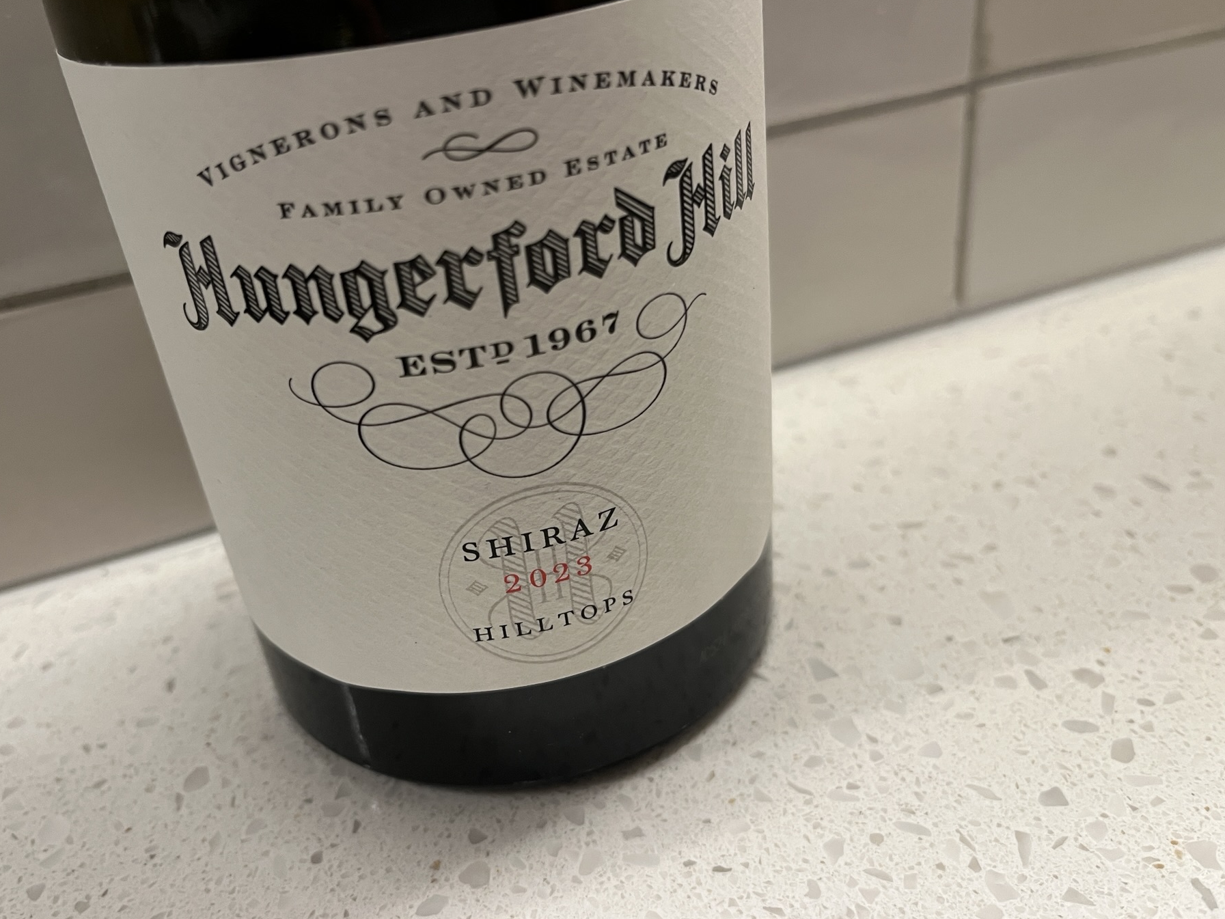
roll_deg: +8.7
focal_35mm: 29
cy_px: 426
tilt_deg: -30.9
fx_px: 1026
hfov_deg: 61.5
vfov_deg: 48.2
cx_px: 553
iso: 160
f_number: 1.6
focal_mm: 5.1
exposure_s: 1/60
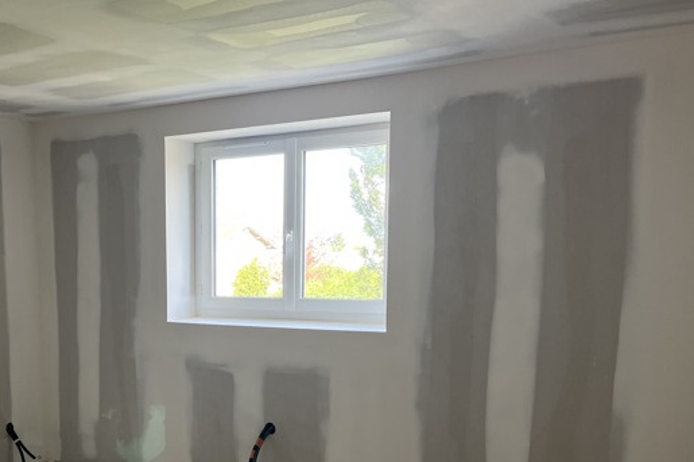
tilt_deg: -7.4
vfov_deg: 31.3
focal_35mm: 42
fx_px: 809
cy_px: 350
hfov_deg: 45.1
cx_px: 187
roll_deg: +0.5
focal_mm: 5.1
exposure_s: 1/121
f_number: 1.6
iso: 125
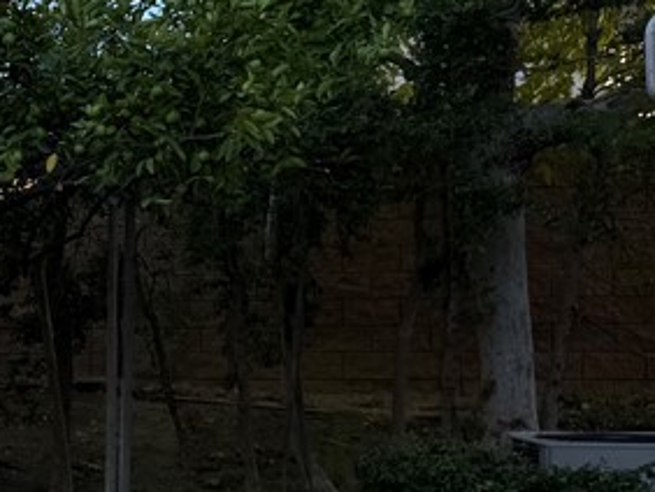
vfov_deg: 16.9
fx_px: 1648
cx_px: -495
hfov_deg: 18.2
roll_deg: -0.2
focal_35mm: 87
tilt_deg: -0.5
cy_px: 390
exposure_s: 1/1812
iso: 80
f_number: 1.78
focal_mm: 6.76
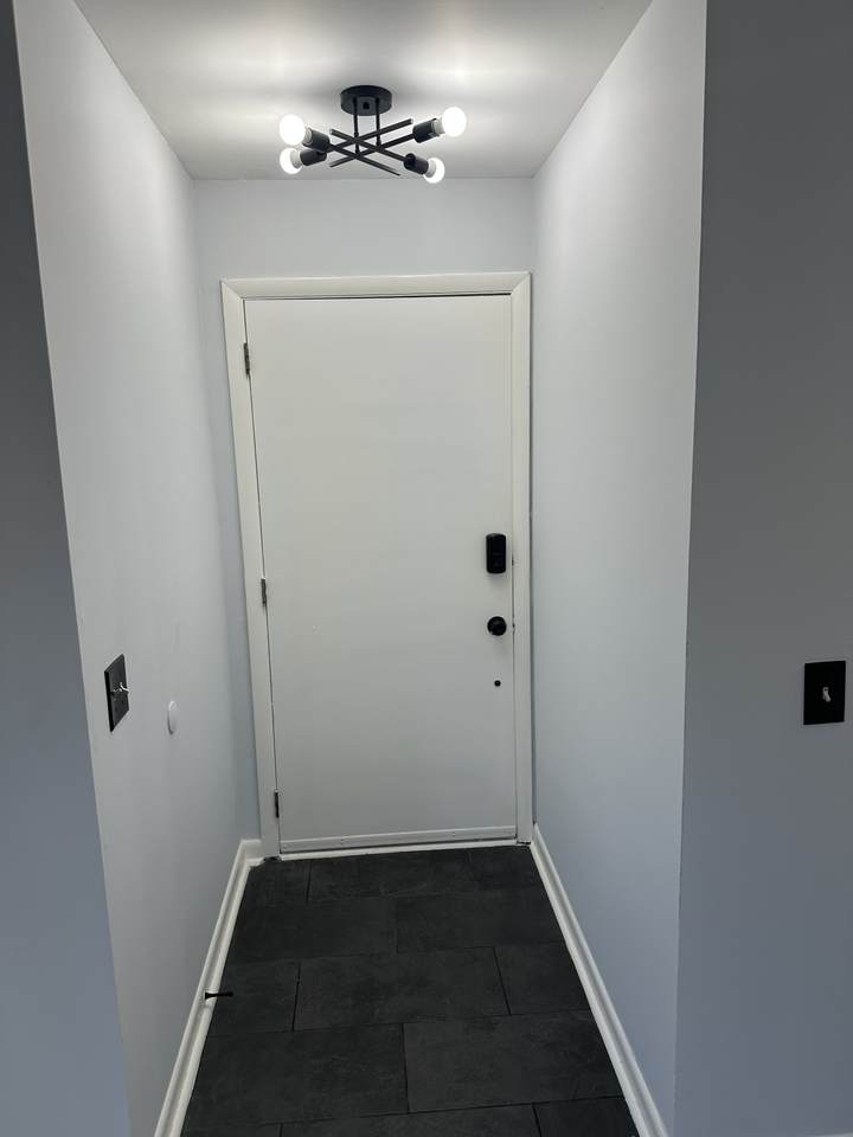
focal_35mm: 24
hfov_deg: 56.8
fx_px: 789
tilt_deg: -7.9
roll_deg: +1.2
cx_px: 426
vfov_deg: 71.6
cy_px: 568
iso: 50
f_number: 1.78
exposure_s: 1/120
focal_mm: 6.86
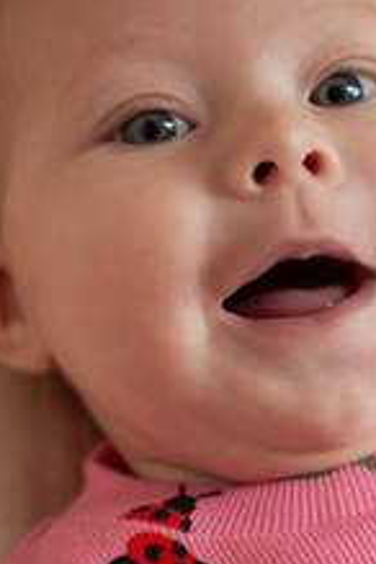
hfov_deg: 11.9
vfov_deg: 17.7
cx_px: 336
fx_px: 1786
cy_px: 476
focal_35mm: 114
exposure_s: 1/125
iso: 640
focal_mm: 50
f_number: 4
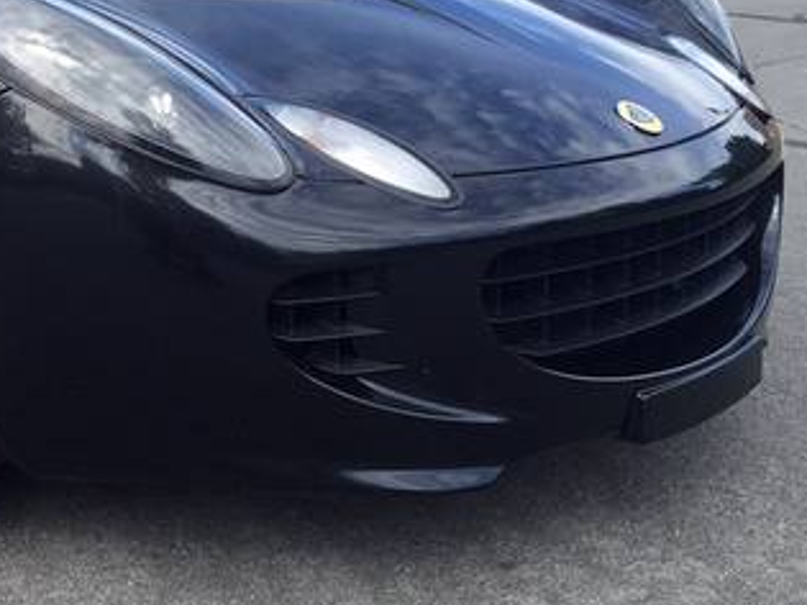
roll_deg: -0.5
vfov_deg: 24.4
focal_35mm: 59
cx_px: 5
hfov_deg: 30.5
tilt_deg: -8.9
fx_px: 1375
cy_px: 110
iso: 32
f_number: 2.2
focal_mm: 4.15
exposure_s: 1/527
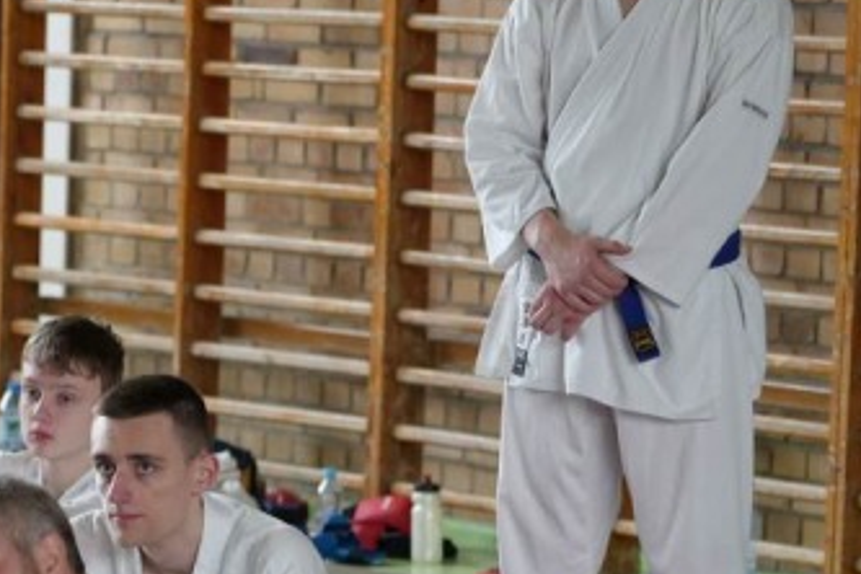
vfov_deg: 5.4
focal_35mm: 252
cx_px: 184
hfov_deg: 8.2
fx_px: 6027
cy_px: 609
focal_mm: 105
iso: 2500
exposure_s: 1/160
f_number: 4
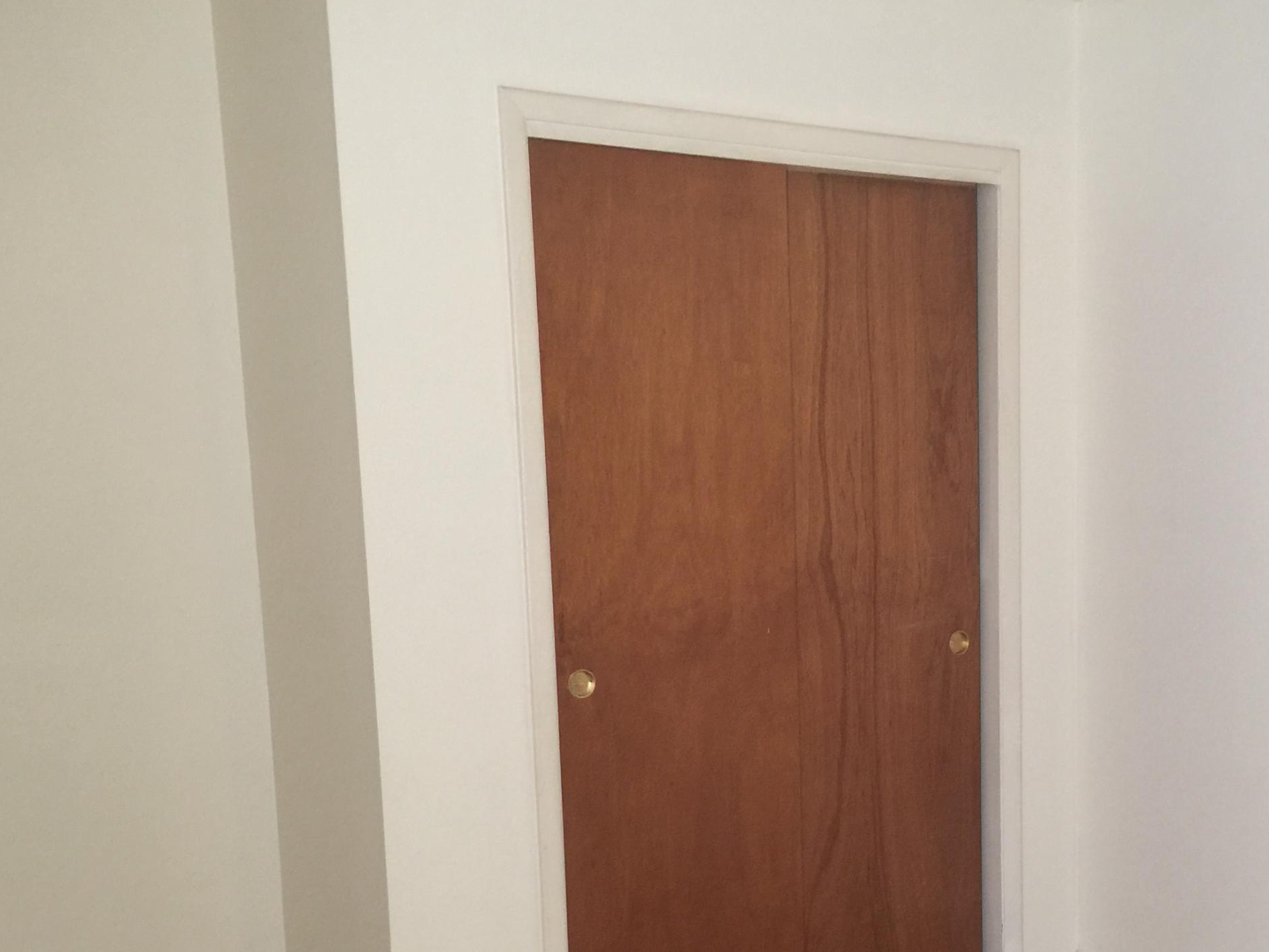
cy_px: 743
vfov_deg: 30.8
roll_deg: -0.1
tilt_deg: -9.5
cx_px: 911
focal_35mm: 46
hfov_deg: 40.4
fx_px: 1686
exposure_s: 1/15
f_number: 2.2
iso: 64
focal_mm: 4.15
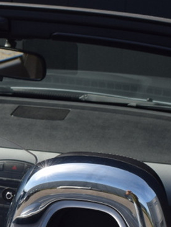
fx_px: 1052
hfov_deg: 9.0
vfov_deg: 12.3
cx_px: -103
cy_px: 163
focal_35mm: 160
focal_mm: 29
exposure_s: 1/400
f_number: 10
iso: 200
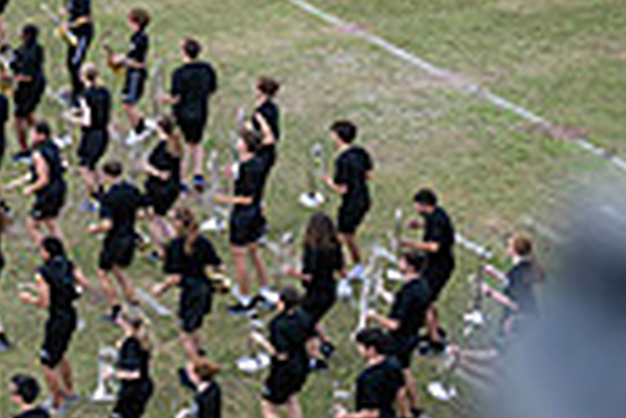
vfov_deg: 9.2
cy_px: 182
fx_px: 2611
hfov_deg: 12.2
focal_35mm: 150
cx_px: -590
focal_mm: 36
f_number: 2.8
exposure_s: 1/1250
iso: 250
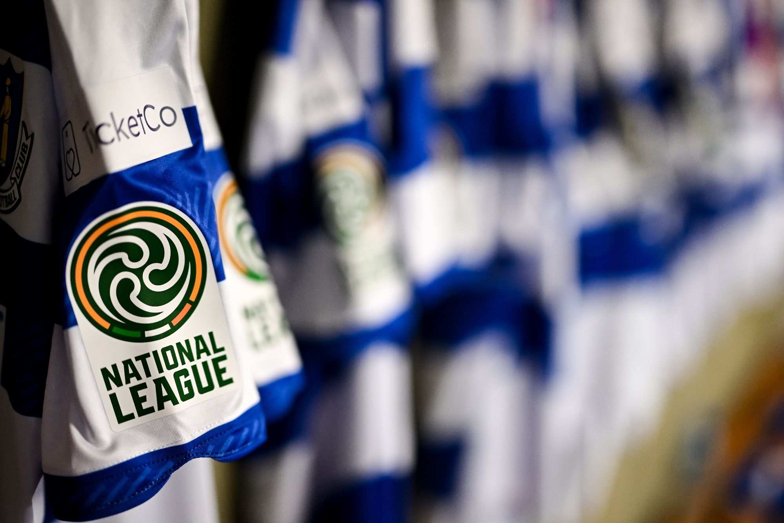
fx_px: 1089
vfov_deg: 27.0
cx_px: 392
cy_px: 262
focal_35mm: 50
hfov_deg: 39.6
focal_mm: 50
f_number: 1.2
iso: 640
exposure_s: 1/400
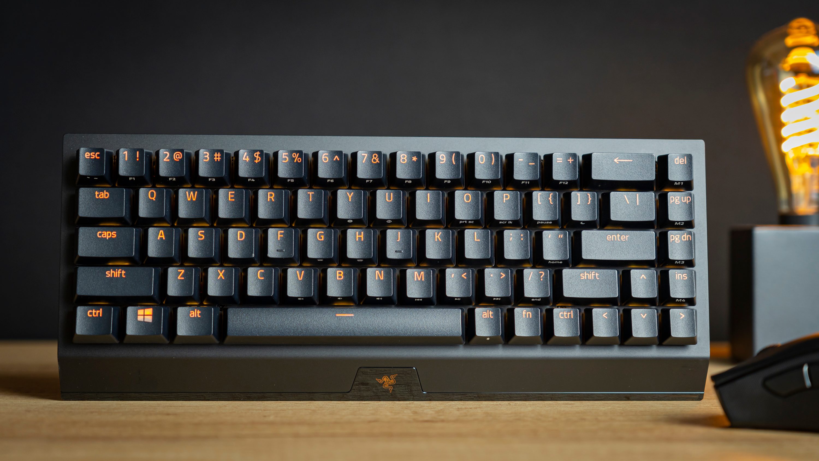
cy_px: 230
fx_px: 1672
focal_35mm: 77
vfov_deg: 15.7
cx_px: 410
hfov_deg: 27.5
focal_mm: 49
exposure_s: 1/45
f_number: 2.8
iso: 320
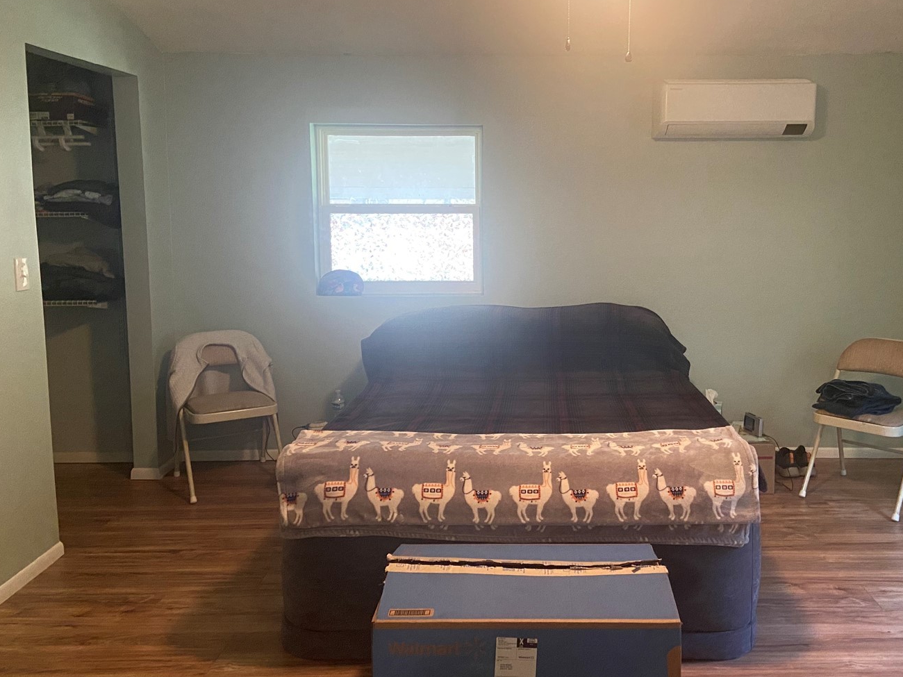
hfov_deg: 56.5
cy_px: 307
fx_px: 835
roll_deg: -0.6
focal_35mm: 32
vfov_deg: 44.1
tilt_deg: -7.1
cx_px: 529
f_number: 1.8
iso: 500
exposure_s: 1/60
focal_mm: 4.25
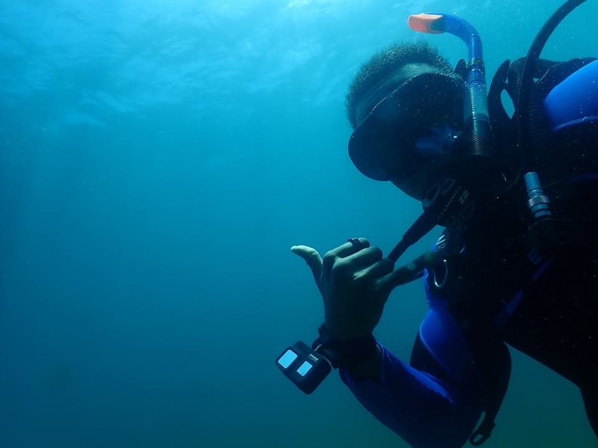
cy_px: 224
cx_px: 299
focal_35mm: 25
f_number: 2.8
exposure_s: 1/800
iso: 100
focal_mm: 4.5
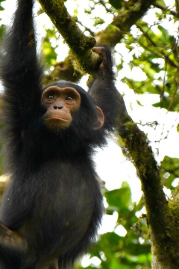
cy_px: 173
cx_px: 54
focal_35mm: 1560
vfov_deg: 1.3
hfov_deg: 0.9
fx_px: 11634
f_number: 6.3
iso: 250
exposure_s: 1/160
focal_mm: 600
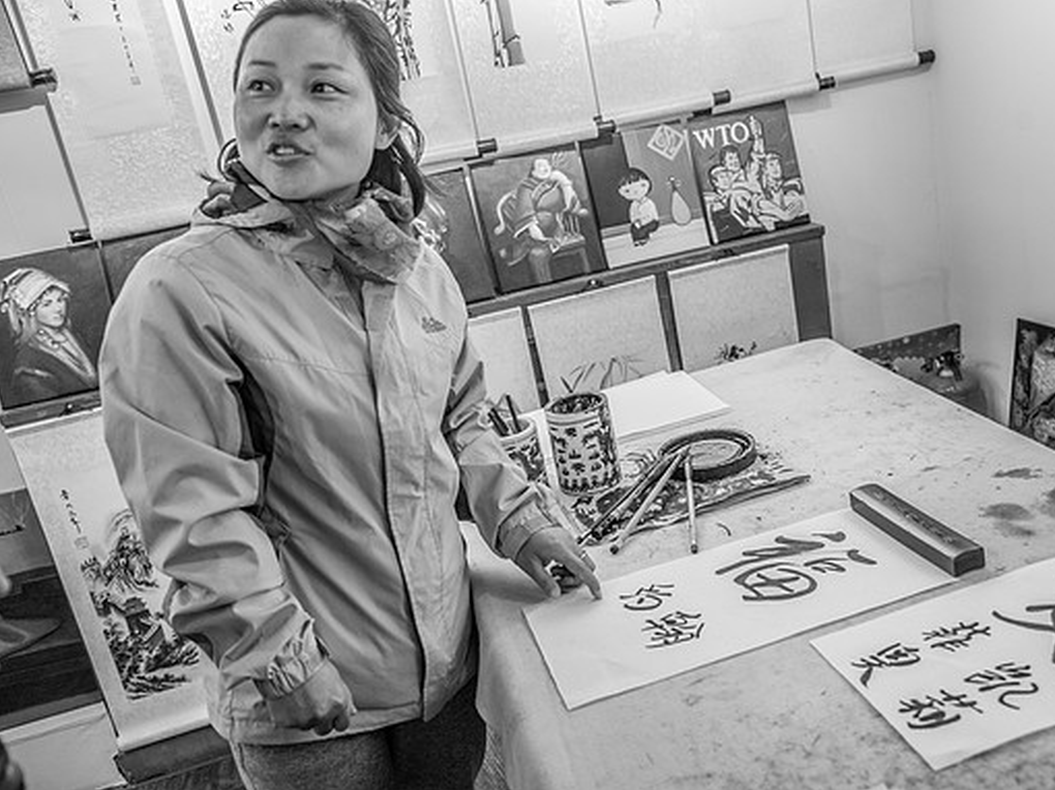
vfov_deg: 40.7
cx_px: 594
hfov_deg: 52.5
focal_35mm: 35
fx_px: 1066
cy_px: 392
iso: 320
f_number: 4
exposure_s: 1/125
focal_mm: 32
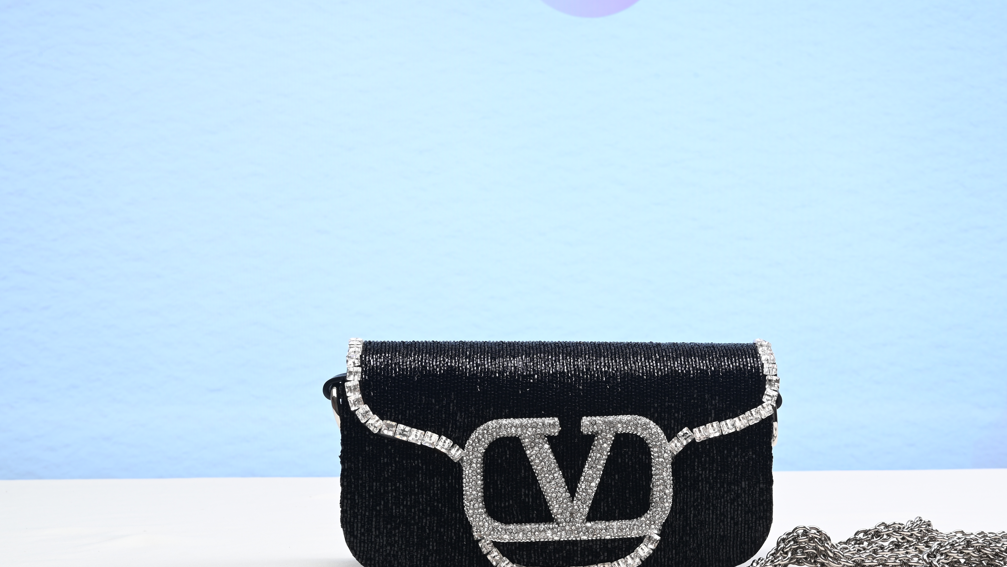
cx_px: 610
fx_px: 1415
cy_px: 270
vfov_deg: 22.6
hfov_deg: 39.0
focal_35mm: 53
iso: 100
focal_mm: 41
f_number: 16
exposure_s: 1/2
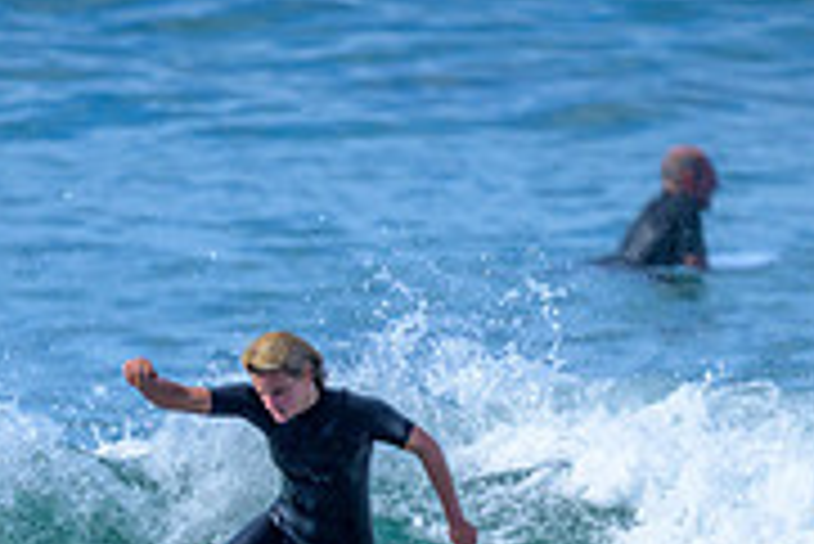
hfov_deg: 0.8
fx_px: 58020
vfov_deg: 0.5
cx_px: 274
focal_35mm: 2564
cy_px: 722
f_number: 6.3
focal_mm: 800
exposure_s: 1/2000
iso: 320
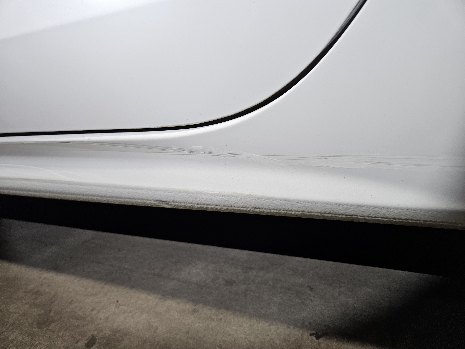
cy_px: 174
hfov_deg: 73.9
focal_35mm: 23
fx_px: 309
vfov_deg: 58.9
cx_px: 232
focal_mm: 5.4
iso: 160
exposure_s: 1/120
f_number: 1.8
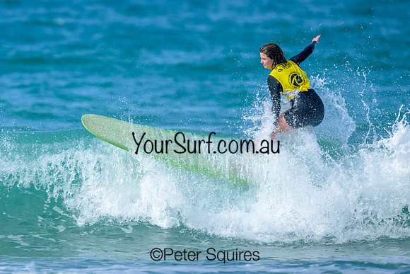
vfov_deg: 1.3
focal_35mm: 1100
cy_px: 100
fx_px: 12530
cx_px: 132
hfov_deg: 1.9
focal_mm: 800
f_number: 6.3
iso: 320
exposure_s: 1/2000
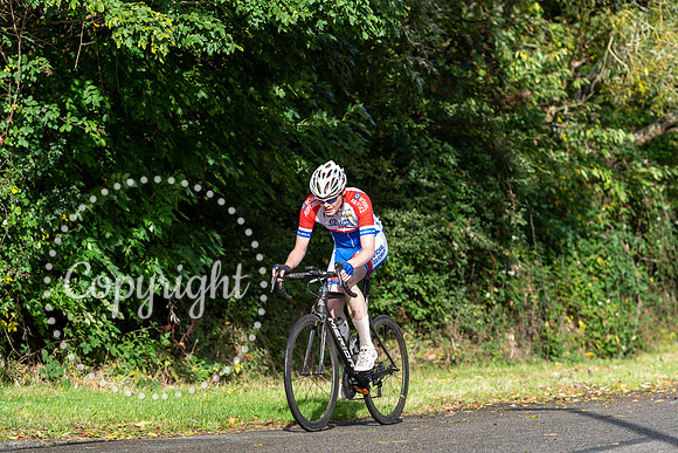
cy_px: 226
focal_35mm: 120
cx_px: 339
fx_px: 2260
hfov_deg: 17.1
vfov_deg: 11.4
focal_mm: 120
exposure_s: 1/1250
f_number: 4
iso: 200
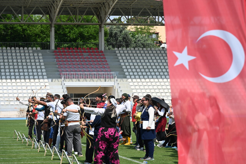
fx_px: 820
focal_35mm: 120
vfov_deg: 11.4
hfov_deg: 17.1
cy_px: 82
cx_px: 123
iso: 100
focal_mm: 120
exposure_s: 1/400
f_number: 7.1
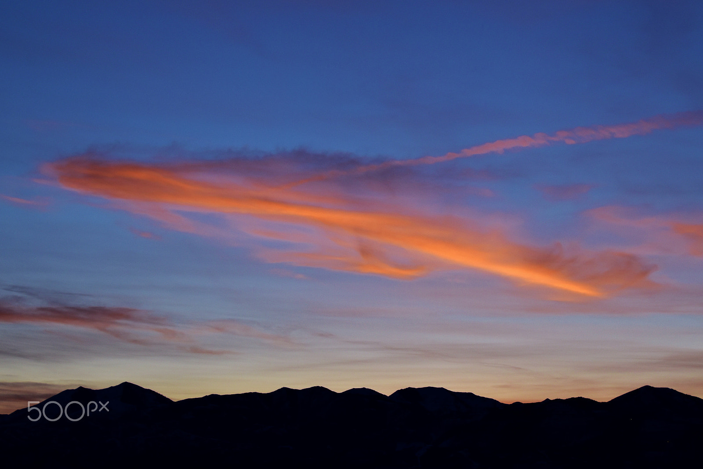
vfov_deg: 20.6
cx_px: 352
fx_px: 1289
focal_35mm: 66
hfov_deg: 30.5
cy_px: 234
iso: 400
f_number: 10
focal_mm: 44
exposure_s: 1/200
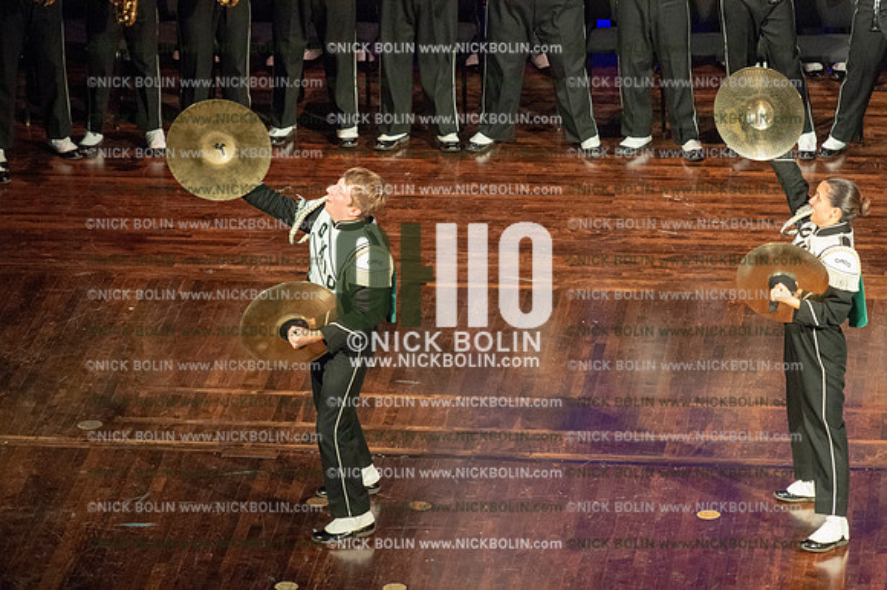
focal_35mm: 210
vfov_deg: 6.5
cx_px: 444
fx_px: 5171
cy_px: 295
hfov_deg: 9.8
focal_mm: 210
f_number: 5.6
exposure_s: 1/200
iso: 8000
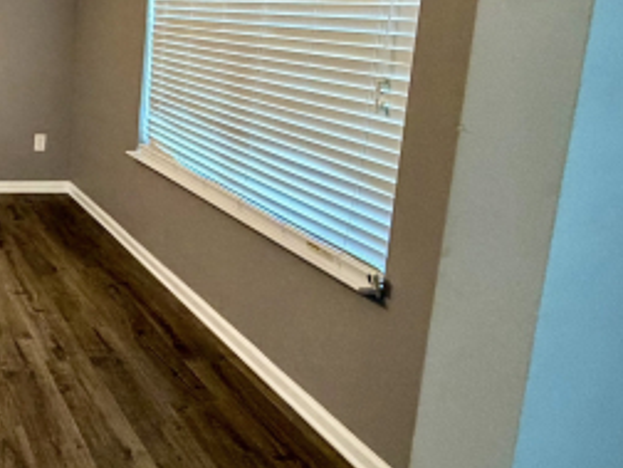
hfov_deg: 36.7
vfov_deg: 37.5
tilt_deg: -9.2
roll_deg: +0.9
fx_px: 666
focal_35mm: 37
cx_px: -147
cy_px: 104
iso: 400
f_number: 2.2
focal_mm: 2.22
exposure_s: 1/60
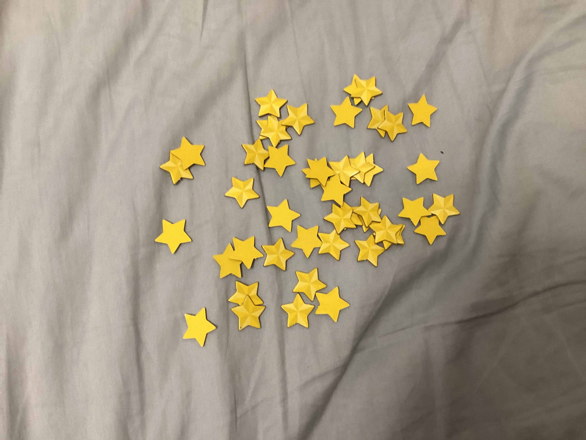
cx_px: 293
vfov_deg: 45.4
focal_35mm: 31
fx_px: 525
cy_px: 220
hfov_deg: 58.4
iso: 250
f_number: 2.4
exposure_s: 1/50
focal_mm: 3.3
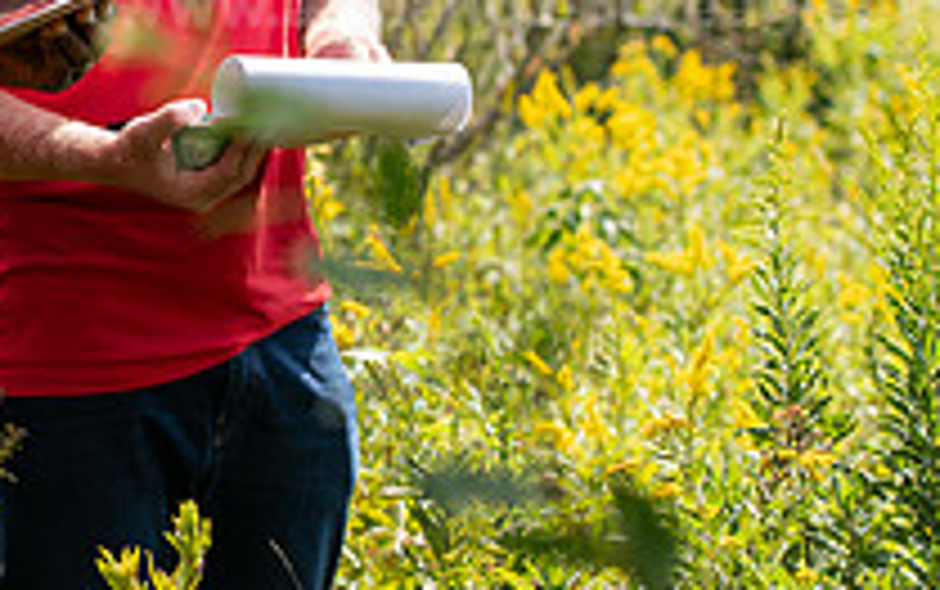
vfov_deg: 6.6
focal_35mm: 198
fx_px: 5076
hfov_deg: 10.5
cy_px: 101
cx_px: -90
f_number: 3.5
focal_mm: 70
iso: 80
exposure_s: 1/400
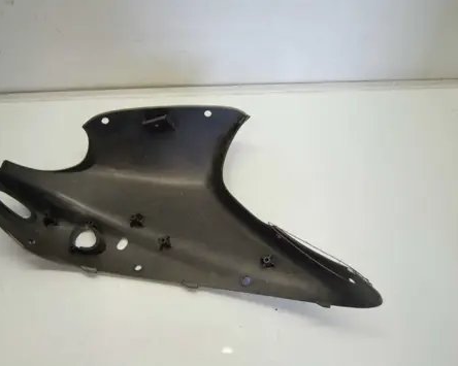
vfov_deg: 37.7
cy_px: 185
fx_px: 536
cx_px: 179
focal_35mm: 40
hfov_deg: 45.9
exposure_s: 1/60
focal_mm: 23
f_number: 3.8
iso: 400
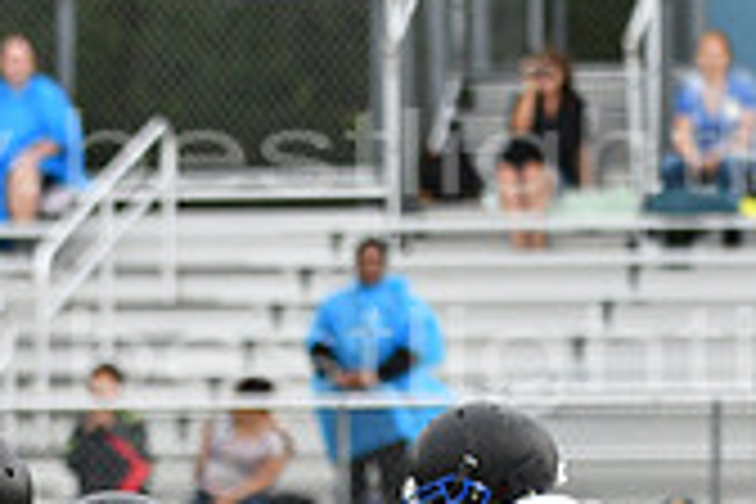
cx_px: 670
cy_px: 853
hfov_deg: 2.8
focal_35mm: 725
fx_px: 15224
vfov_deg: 1.9
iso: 800
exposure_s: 1/3200
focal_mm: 140
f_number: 3.5
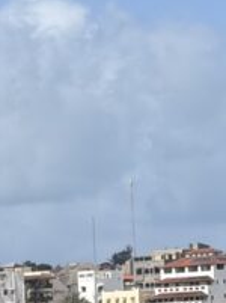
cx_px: -220
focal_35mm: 245
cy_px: 332
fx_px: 2140
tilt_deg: +0.8
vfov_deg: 8.0
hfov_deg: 5.9
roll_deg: +3.9
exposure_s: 1/6024
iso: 64
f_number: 1.78
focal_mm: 6.76
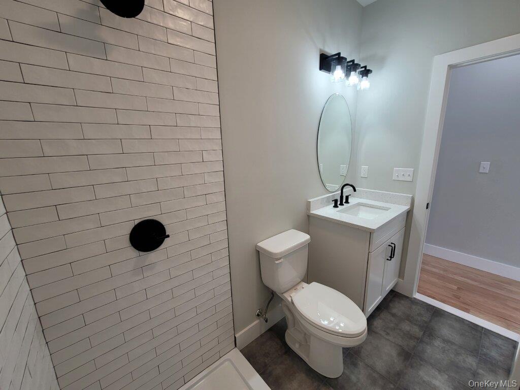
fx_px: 195
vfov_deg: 89.9
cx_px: 260
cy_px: 195
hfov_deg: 106.2
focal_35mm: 13
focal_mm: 2.2
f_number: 2.2
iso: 80
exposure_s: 1/60
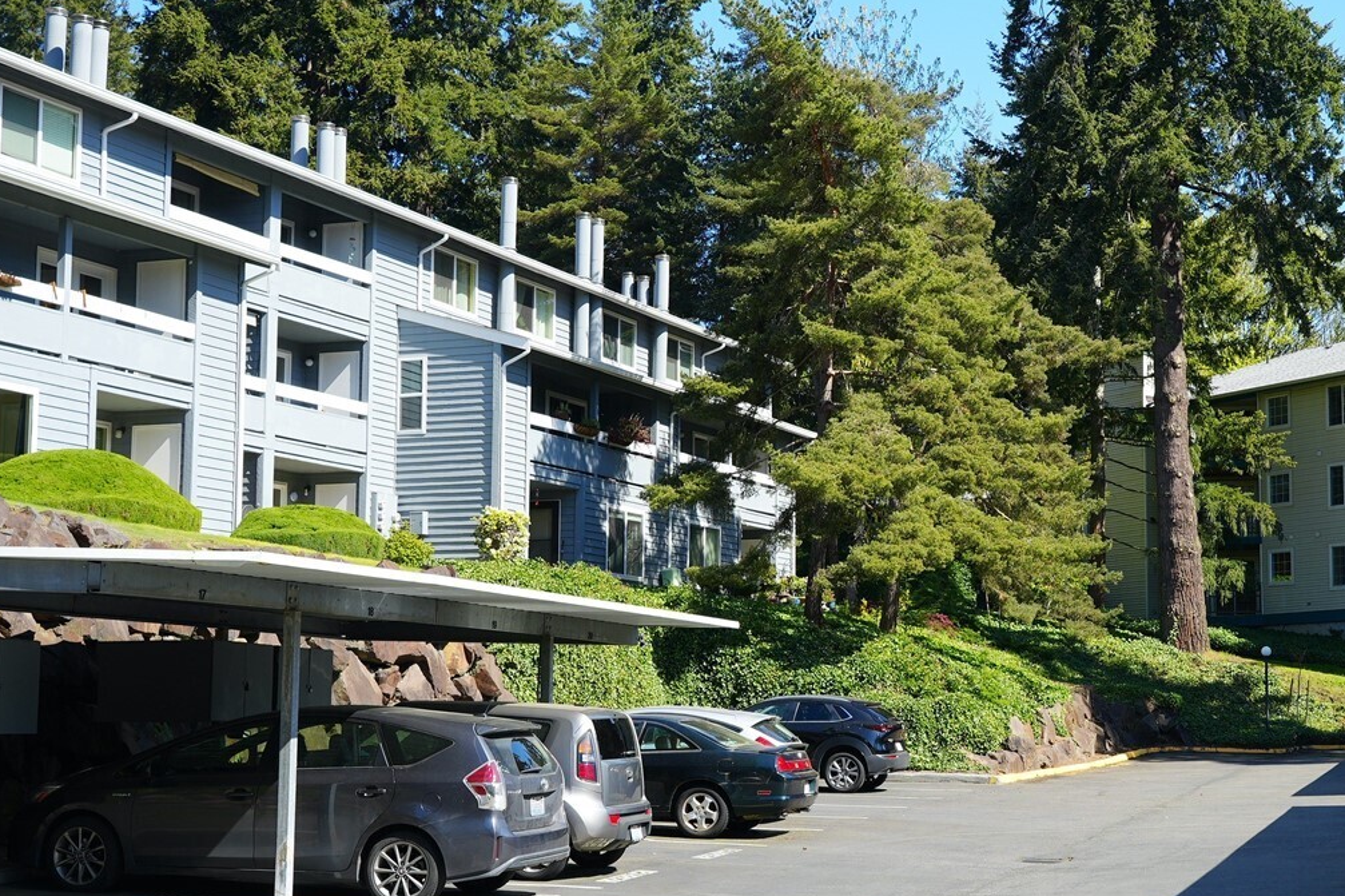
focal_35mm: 59
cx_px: 1010
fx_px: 2204
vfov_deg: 23.0
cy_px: 491
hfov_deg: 33.3
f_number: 6.7
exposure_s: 1/200
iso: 100
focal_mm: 35
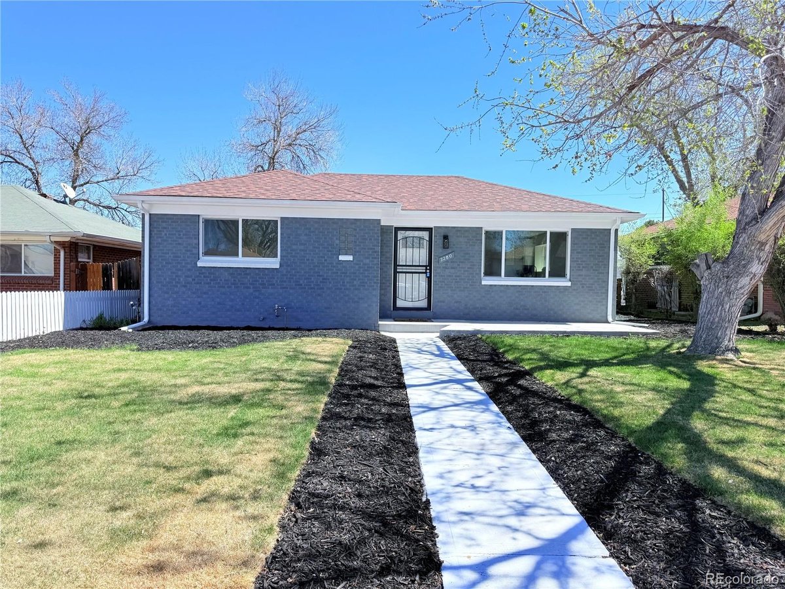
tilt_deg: -0.8
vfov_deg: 56.8
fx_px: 544
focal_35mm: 24
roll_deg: -1.2
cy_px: 294
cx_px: 392
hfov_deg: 71.6
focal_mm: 6.76
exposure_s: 1/3145
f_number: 1.78
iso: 80
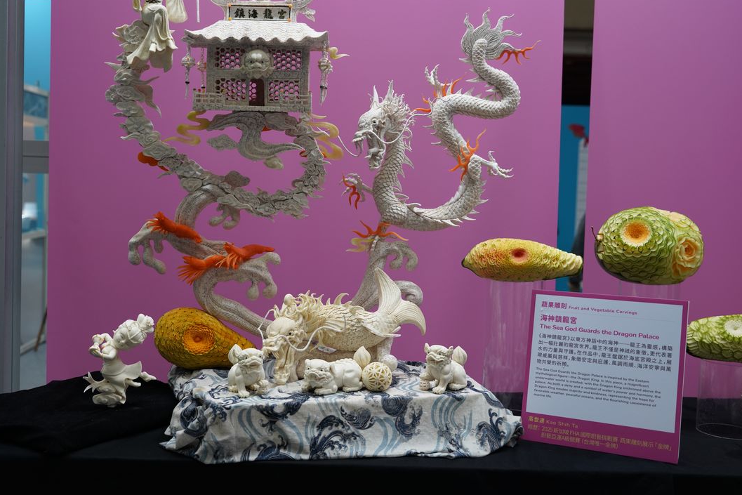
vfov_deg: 31.9
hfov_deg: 46.4
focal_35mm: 42
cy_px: 220
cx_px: 347
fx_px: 866
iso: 640
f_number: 4
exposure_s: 1/160
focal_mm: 37
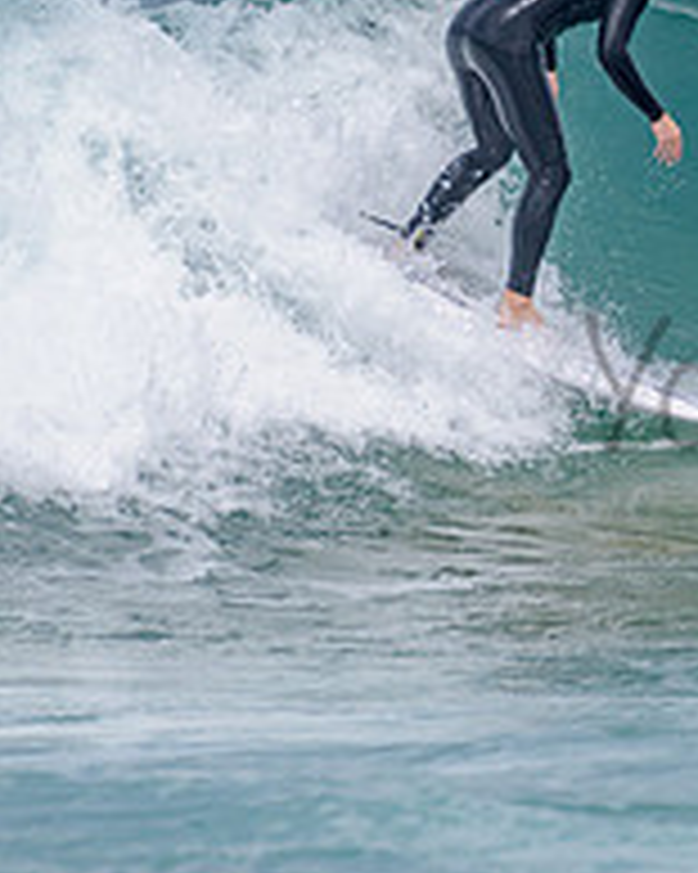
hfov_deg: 0.9
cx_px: 922
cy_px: 181
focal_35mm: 1724
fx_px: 44553
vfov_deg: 1.1
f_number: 5.6
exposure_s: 1/2000
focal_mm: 500
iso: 125
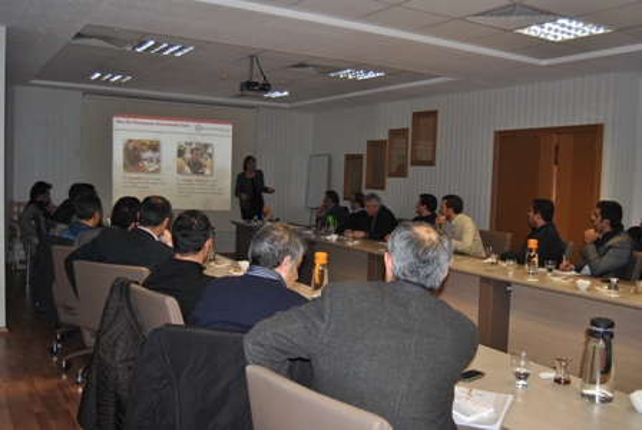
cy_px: 215
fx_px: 616
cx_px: 321
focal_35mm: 34
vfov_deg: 38.5
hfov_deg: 55.0
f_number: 3.8
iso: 200
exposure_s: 1/60
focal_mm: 23
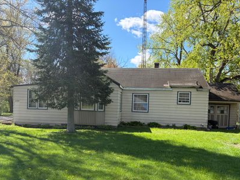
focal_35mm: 32
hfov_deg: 56.7
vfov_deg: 43.9
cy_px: 110
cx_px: 112
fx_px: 222
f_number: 1.6
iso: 64
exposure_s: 1/1420
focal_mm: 5.96
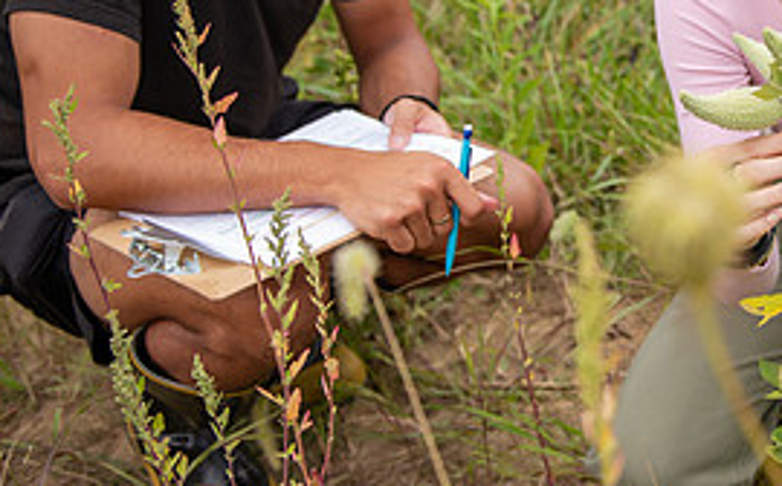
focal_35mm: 68
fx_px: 1447
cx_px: 750
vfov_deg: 18.8
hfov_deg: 28.7
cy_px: 71
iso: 80
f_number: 3.2
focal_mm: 31
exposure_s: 1/320
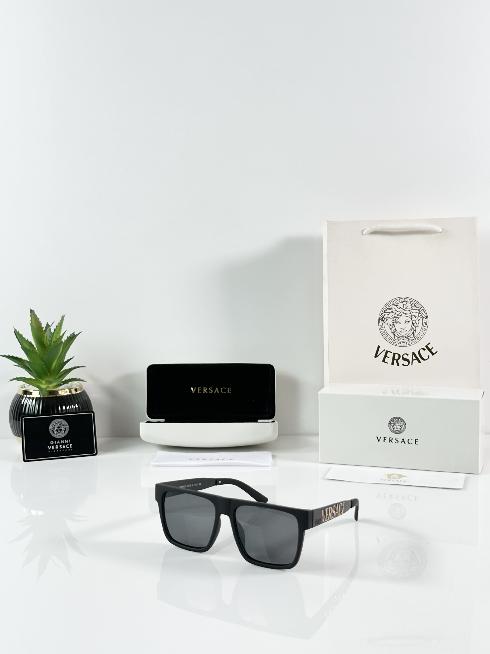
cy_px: 327
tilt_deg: -5.8
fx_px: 906
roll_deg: +0.2
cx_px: 245
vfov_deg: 39.7
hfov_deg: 30.3
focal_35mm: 48
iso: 64
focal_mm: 6.86
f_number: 1.78
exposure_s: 1/100
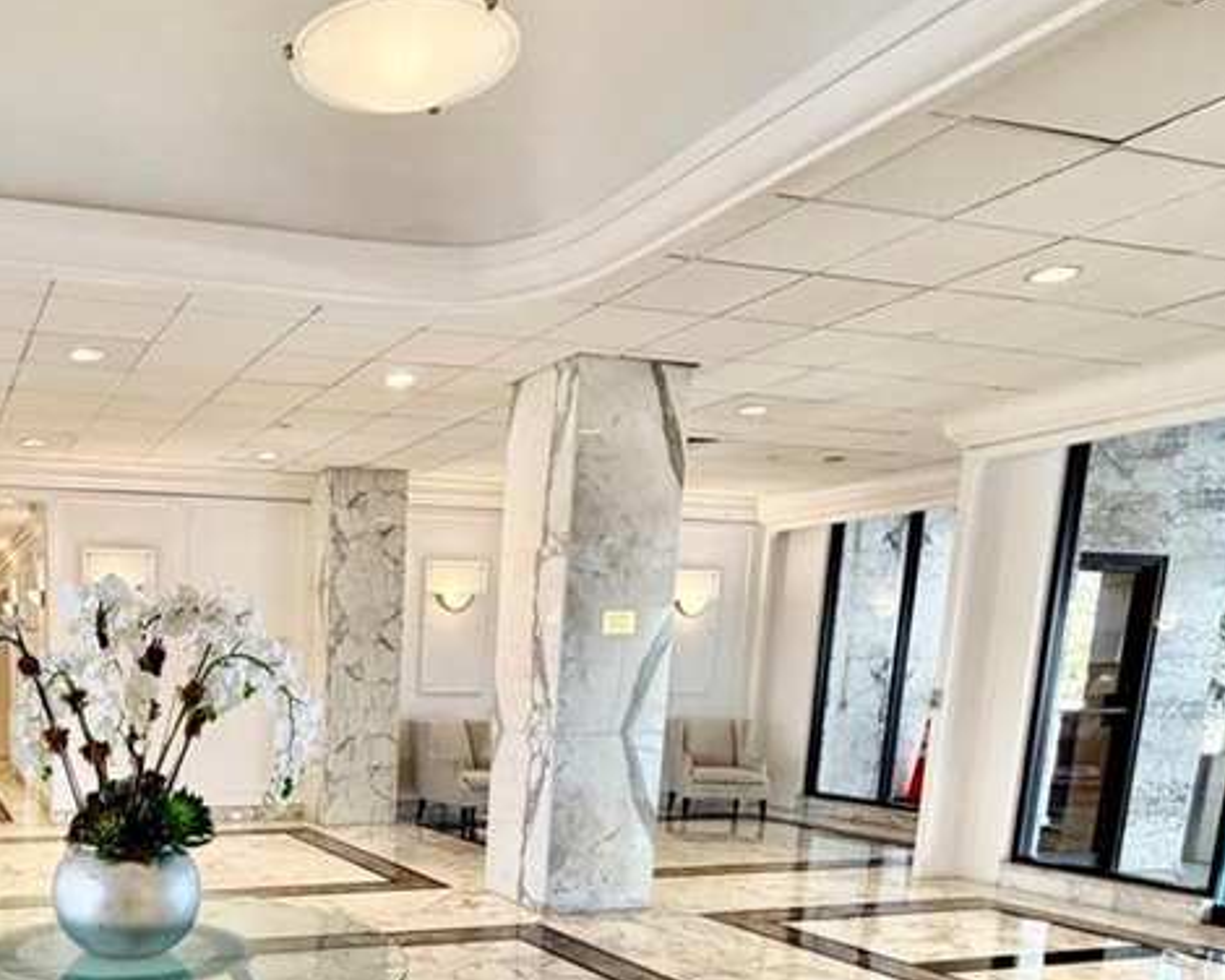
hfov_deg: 53.0
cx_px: 224
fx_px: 1124
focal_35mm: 31
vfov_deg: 43.2
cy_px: 878
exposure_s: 1/120
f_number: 2.2
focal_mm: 2.22
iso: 320
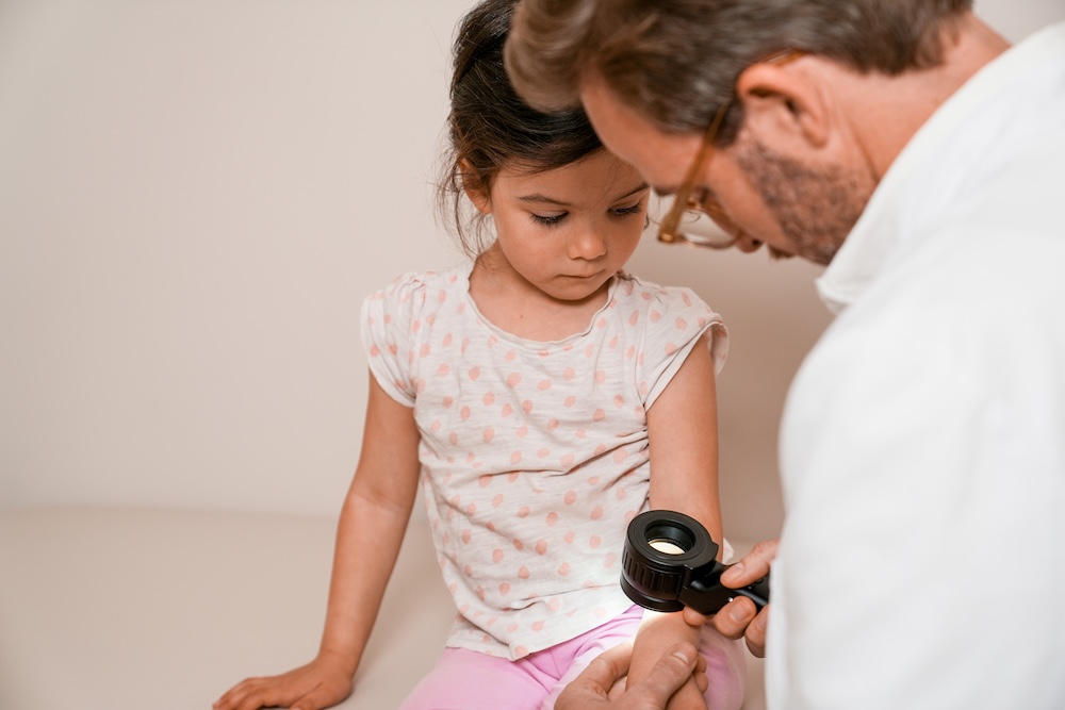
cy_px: 355
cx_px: 532
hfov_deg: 28.8
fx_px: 2071
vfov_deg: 19.5
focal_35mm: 70
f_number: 3.5
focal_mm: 70
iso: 250
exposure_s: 1/200
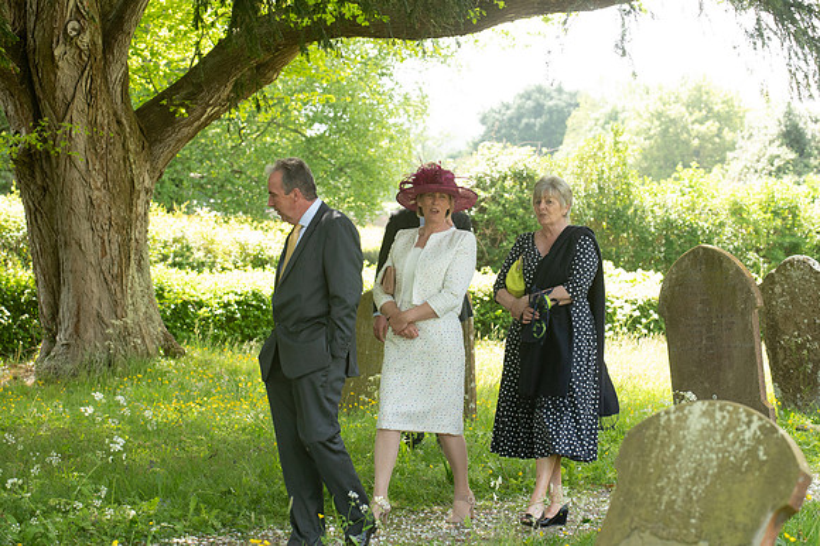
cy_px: 273
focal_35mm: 140
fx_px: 3187
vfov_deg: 9.8
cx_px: 410
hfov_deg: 14.7
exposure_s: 1/400
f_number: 10
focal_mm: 140
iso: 2000
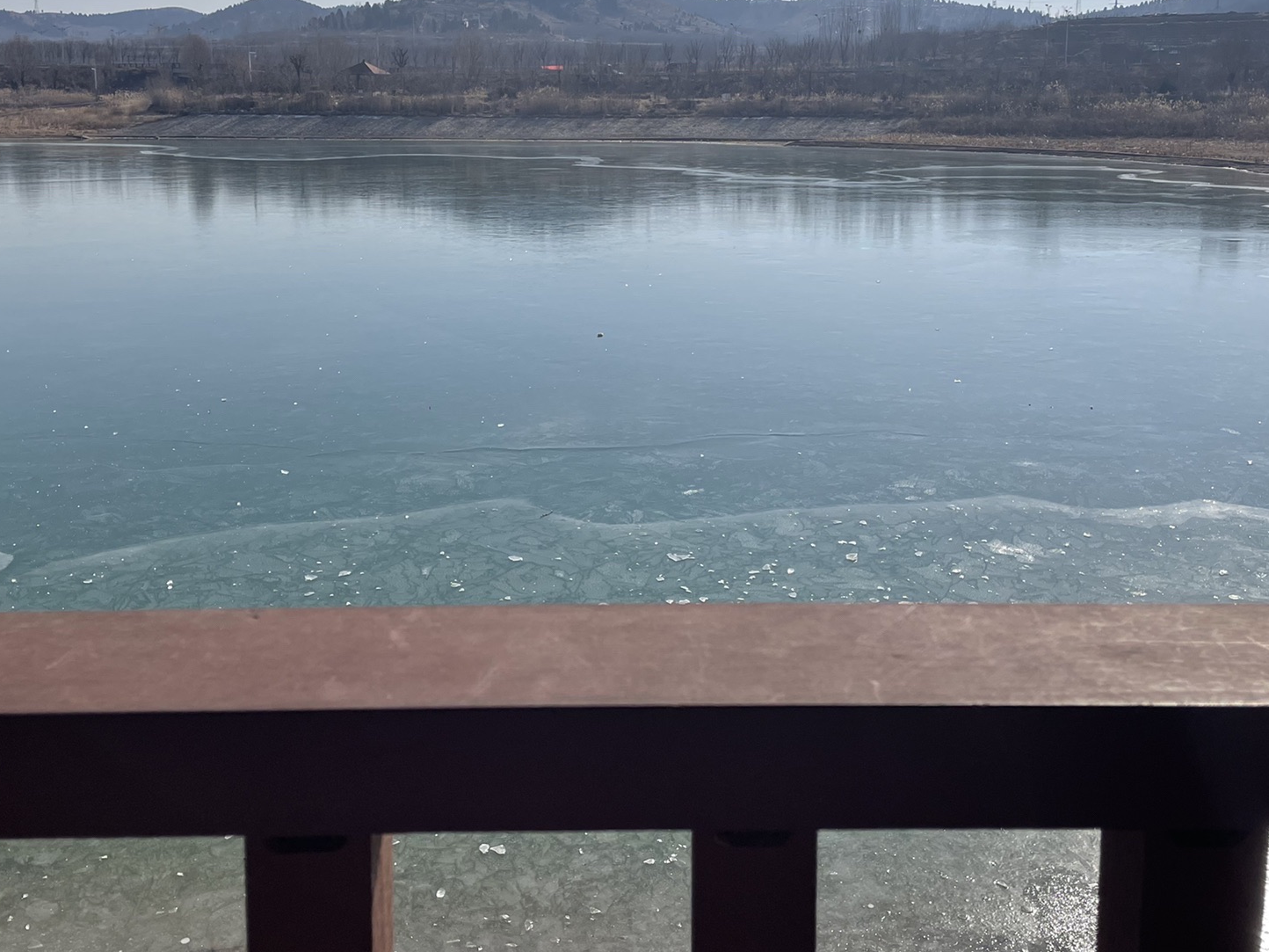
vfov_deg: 39.1
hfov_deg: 51.4
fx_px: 1320
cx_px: 641
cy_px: 296
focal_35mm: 36
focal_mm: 4.2
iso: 32
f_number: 1.6
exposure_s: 1/8403
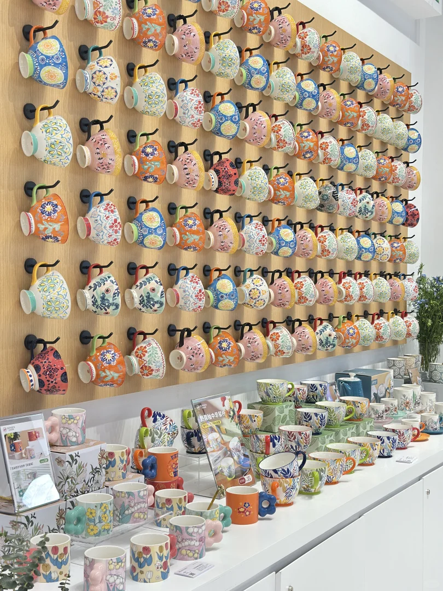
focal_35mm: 48
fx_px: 819
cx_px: 222
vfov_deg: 39.7
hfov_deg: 30.3
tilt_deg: -1.3
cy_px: 296
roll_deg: -0.4
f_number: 1.78
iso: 100
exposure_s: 1/100
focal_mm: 6.86
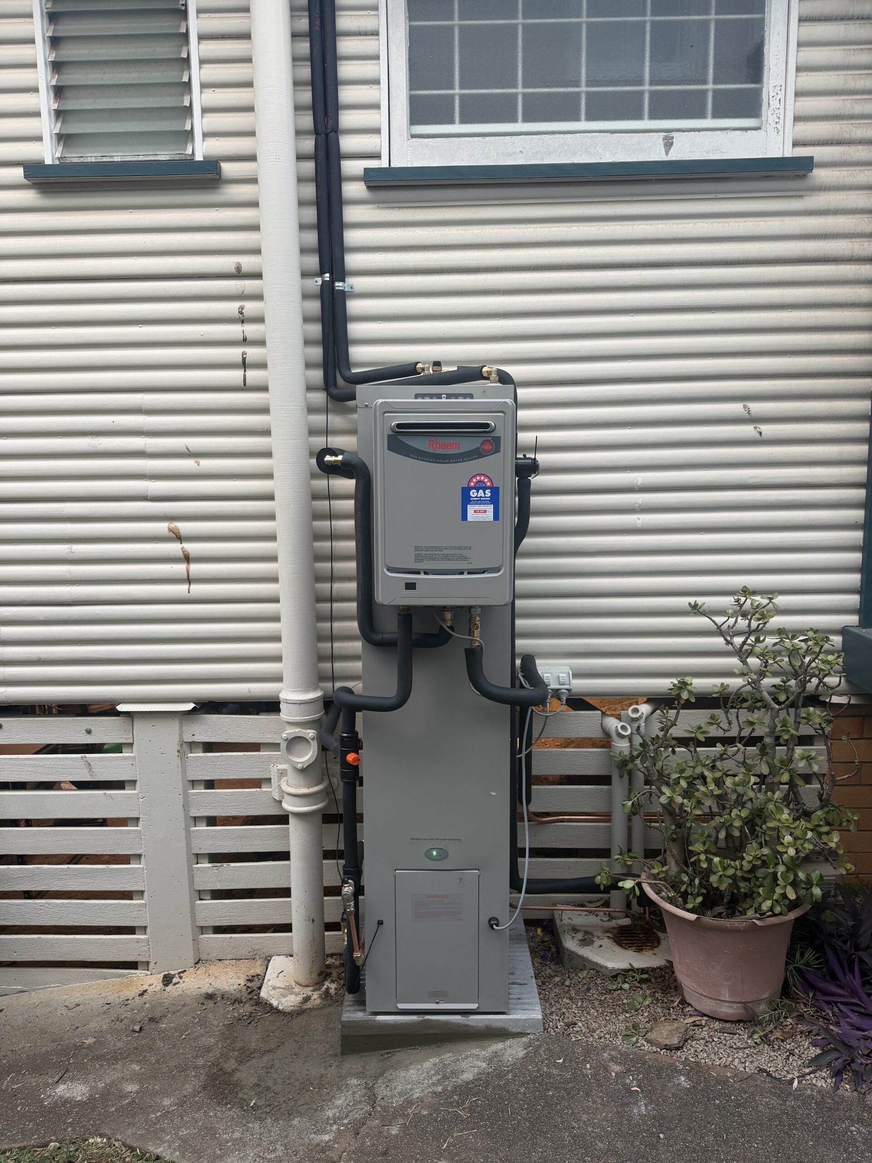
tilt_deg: -9.3
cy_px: 582
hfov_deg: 56.8
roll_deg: +0.4
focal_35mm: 24
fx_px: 806
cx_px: 436
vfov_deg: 71.6
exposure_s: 1/121
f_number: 1.78
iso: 125
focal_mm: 6.76
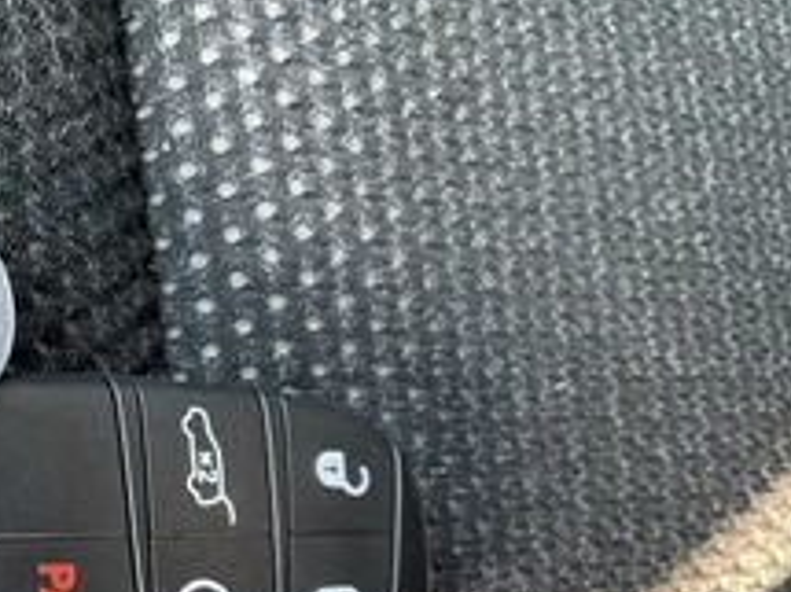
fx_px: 1233
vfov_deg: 26.4
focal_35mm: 54
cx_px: 59
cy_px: 493
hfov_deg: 33.4
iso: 160
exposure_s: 1/60
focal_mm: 3
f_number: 1.8
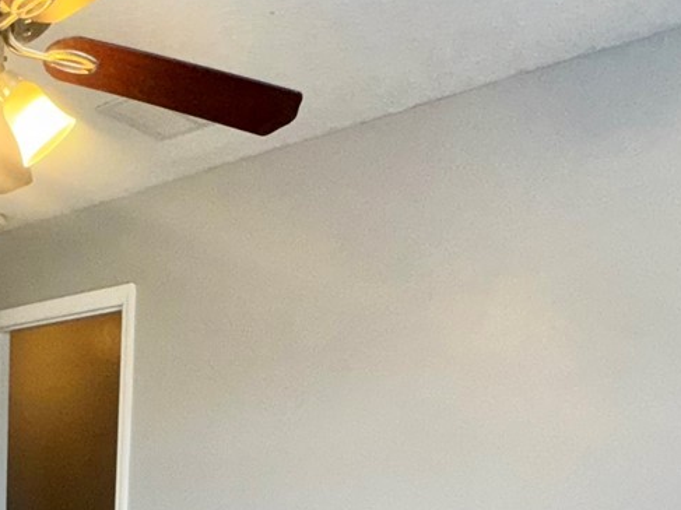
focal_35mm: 46
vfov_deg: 27.0
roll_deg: -2.0
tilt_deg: -10.4
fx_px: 905
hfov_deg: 37.6
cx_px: 28
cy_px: 644
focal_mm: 2.22
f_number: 2.2
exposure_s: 1/120
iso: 125
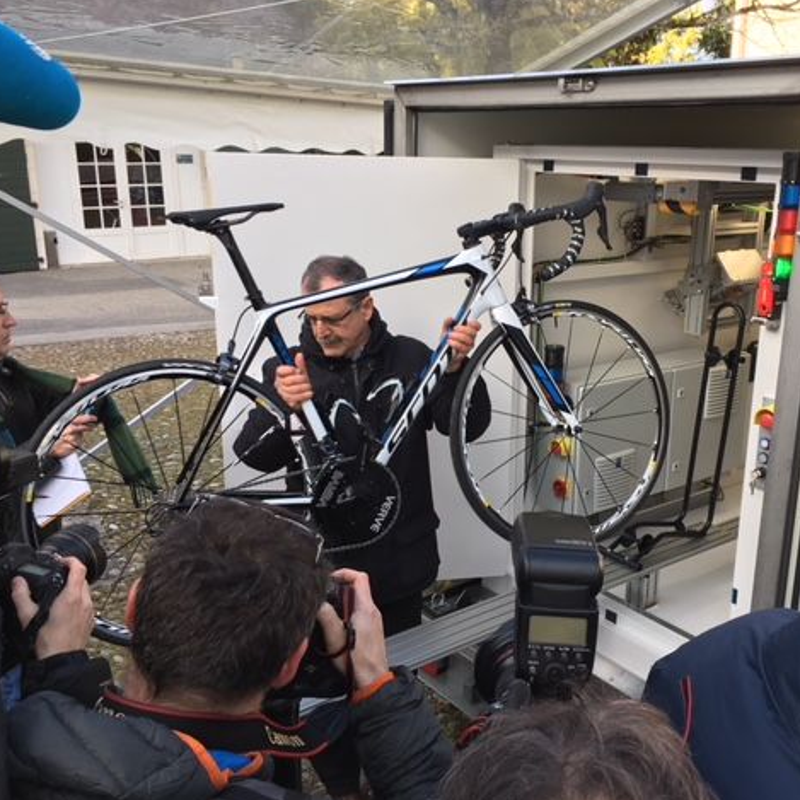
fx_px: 915
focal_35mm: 35
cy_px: 399
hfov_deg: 47.0
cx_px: 479
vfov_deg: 47.2
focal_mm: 4.15
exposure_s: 1/123
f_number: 2.2
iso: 25
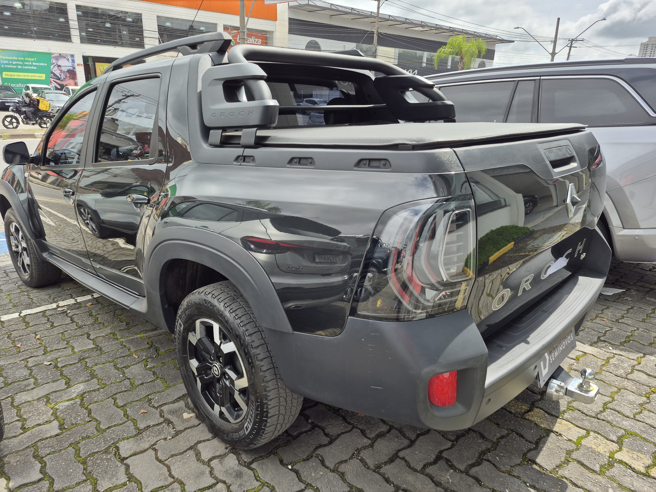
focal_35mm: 23
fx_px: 436
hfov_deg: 73.9
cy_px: 246
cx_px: 328
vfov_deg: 58.9
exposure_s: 1/1108
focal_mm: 5.4
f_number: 1.8
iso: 25
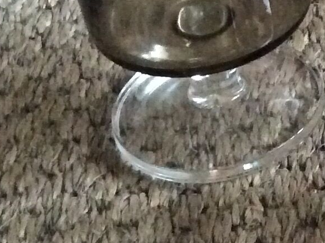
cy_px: -25
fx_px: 1331
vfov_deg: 10.3
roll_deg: +0.3
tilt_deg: -35.5
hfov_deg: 12.5
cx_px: 625
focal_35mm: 142
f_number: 2.4
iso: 500
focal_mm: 3.3
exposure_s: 1/17
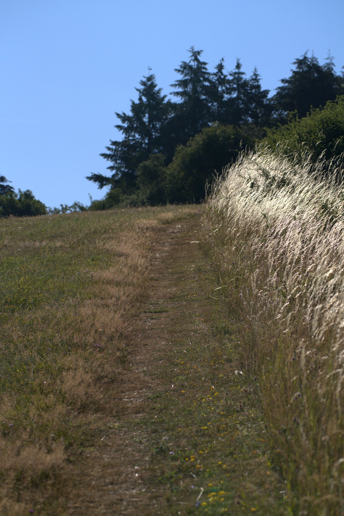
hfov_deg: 9.8
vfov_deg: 14.7
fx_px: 2007
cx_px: 172
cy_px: 258
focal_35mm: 140
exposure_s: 1/2500
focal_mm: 140
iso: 640
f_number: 8
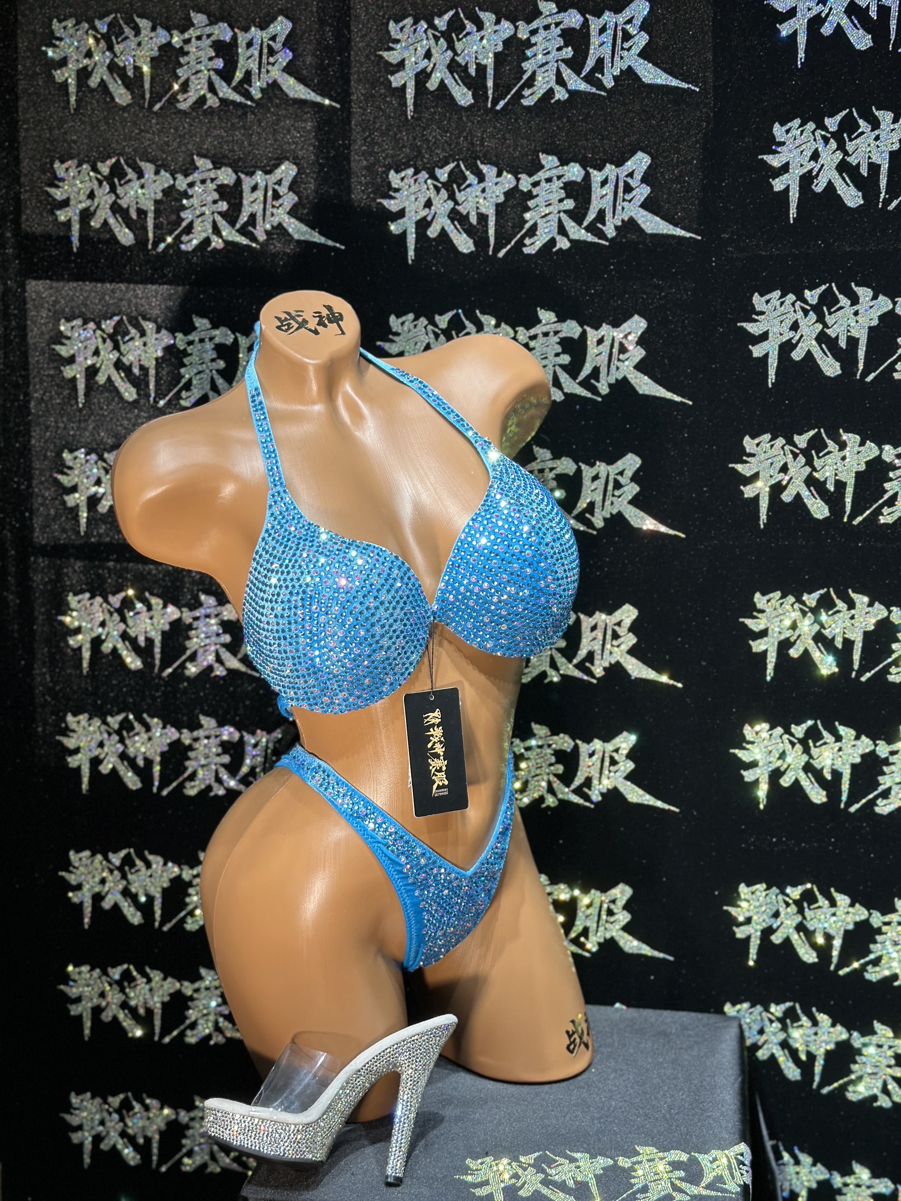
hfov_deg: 30.3
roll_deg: +0.8
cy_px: 600
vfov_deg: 39.7
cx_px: 450
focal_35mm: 48
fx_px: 1666
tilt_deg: -10.5
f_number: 1.78
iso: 80
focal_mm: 6.86
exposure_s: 1/225
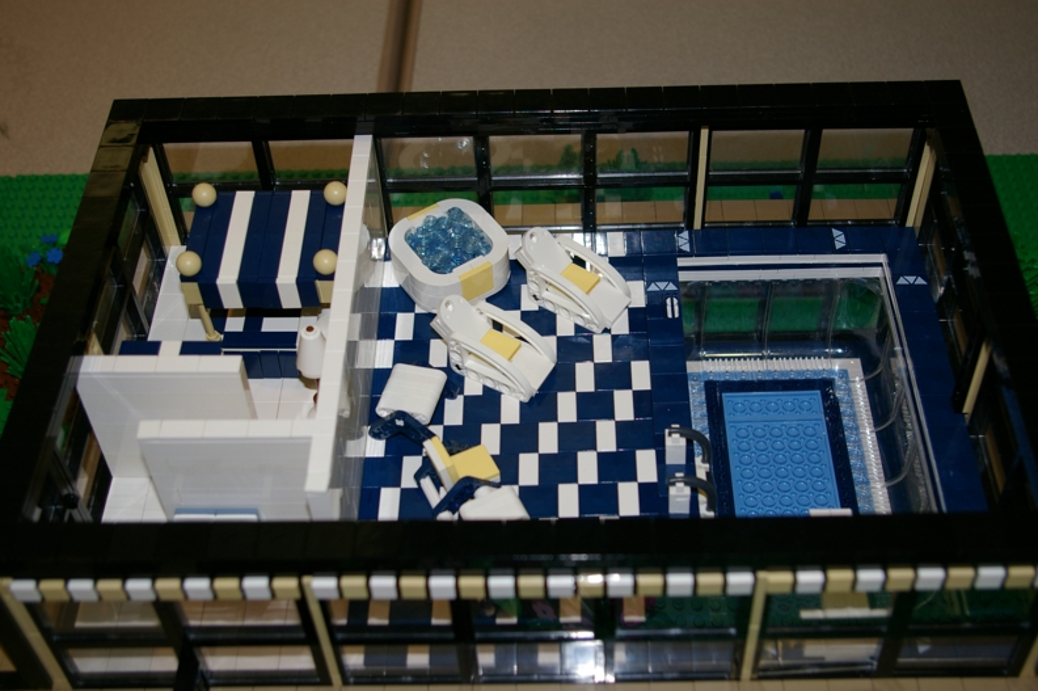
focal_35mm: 46
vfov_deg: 28.9
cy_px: 346
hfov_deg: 42.3
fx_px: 1340
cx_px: 519
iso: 200
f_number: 4
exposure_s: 1/45
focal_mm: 31
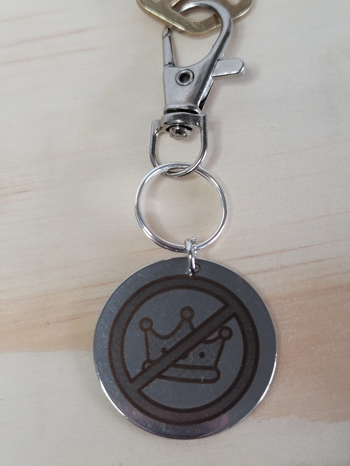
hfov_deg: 54.9
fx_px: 337
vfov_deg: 69.4
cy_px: 233
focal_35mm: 25
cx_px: 175
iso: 160
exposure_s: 1/120
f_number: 1.8
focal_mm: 7
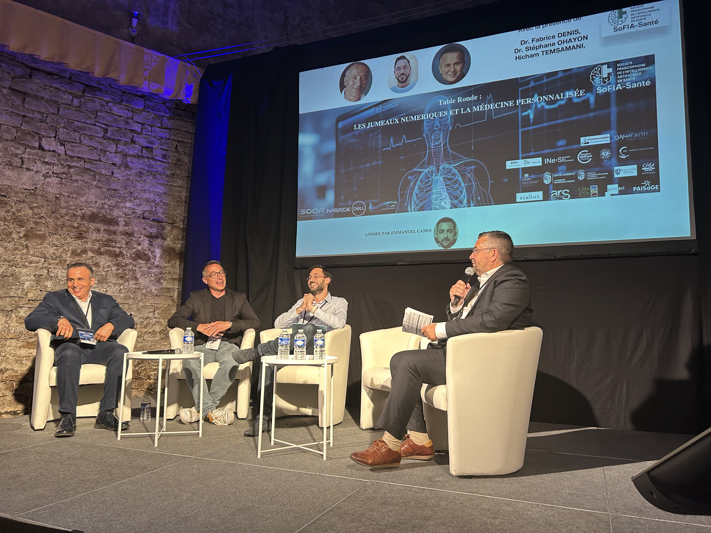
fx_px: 534
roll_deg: -0.5
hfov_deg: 67.3
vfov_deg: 53.1
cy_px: 266
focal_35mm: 26
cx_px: 356
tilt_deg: +5.4
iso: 125
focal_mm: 5.7
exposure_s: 1/63
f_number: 1.5
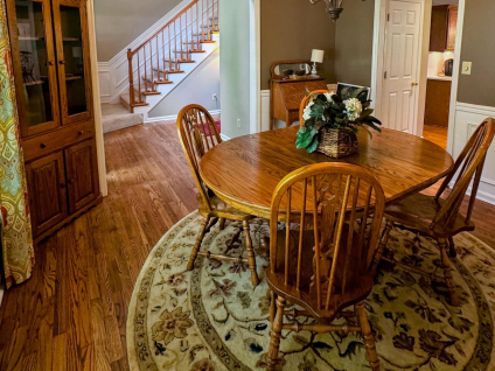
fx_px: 315
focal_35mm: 22
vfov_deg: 57.4
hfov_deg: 76.3
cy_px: 85
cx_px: 264
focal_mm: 2.22
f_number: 2.2
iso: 320
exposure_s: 1/60
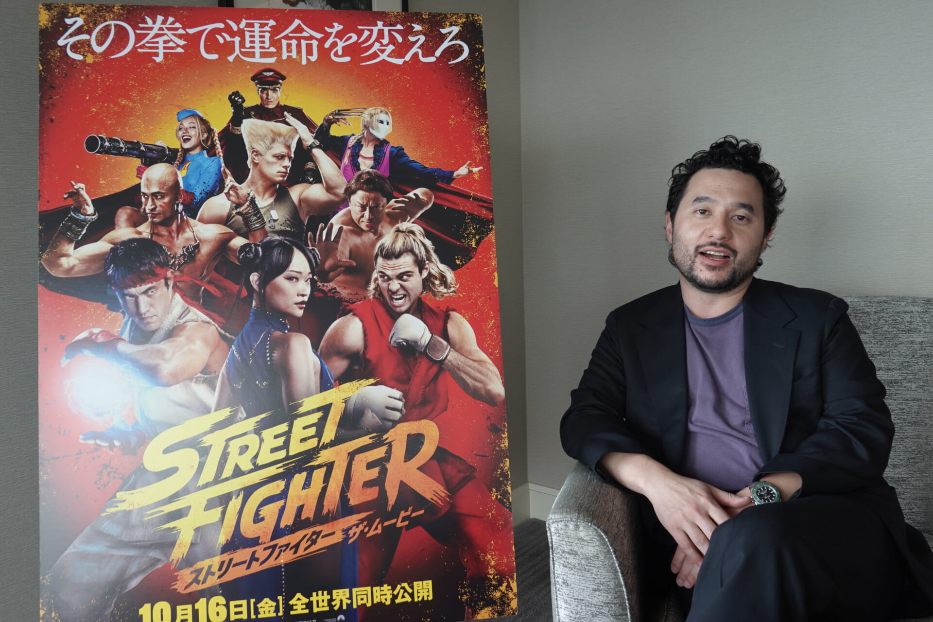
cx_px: 466
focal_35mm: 29
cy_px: 311
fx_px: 752
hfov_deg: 63.7
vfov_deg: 45.0
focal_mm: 10.83
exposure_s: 1/50
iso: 100
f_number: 3.2
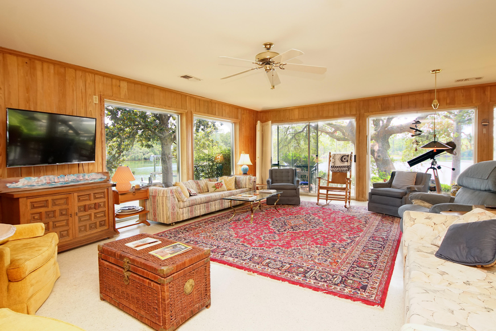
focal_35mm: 18
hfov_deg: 90.0
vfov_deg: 67.4
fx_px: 248
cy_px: 166
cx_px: 248
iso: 1600
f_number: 4.5
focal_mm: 12
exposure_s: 1/60
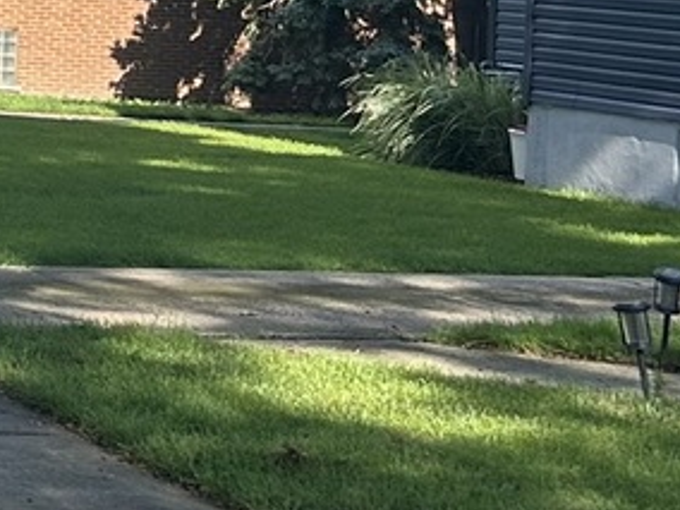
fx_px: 2593
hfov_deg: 12.8
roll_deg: -3.6
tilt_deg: +3.3
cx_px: -745
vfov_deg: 10.8
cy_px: -266
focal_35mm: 132
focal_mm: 5.7
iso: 50
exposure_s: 1/1431
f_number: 1.5
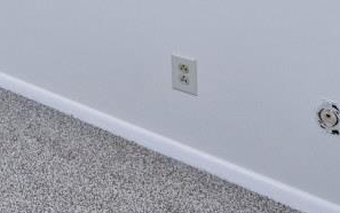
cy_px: -224
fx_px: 668
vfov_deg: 14.7
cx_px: -188
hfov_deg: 22.6
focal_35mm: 72
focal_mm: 14
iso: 200
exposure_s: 1/60
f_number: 4
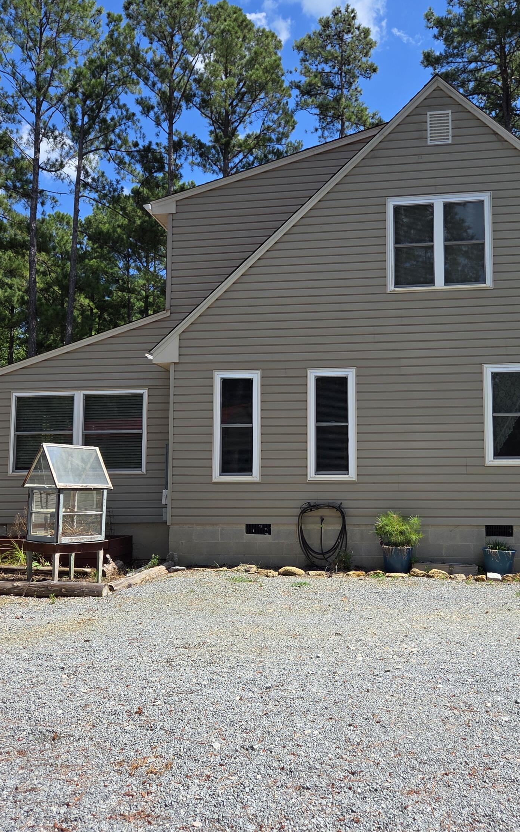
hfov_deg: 38.1
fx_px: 748
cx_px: 321
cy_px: 419
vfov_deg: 58.1
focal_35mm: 33
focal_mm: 5.4
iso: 80
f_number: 1.8
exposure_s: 1/3390
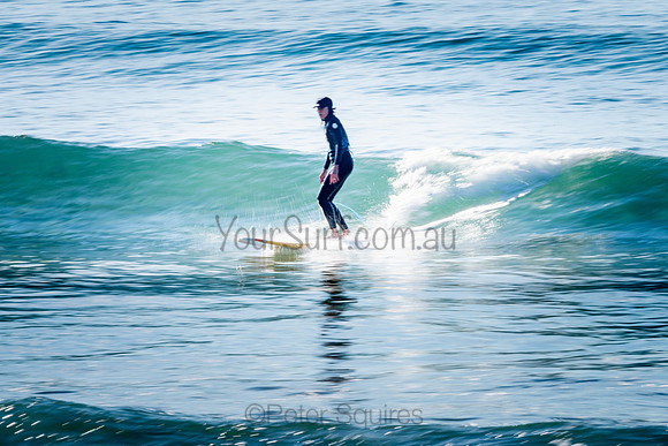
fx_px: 11109
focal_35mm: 599
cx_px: 342
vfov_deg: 2.3
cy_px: 218
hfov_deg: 3.4
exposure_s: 1/25
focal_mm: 500
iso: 64
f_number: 32
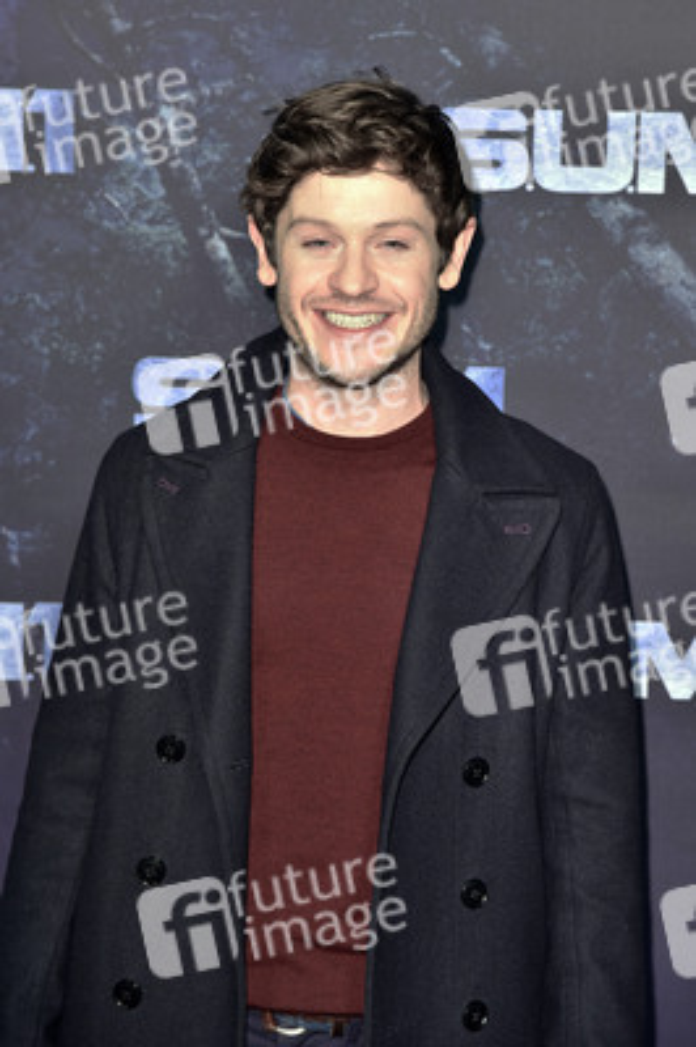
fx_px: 3486
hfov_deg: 11.4
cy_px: 524
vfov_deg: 17.1
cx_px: 348
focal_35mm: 120
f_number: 5.6
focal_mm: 120
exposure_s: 1/125
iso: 1250
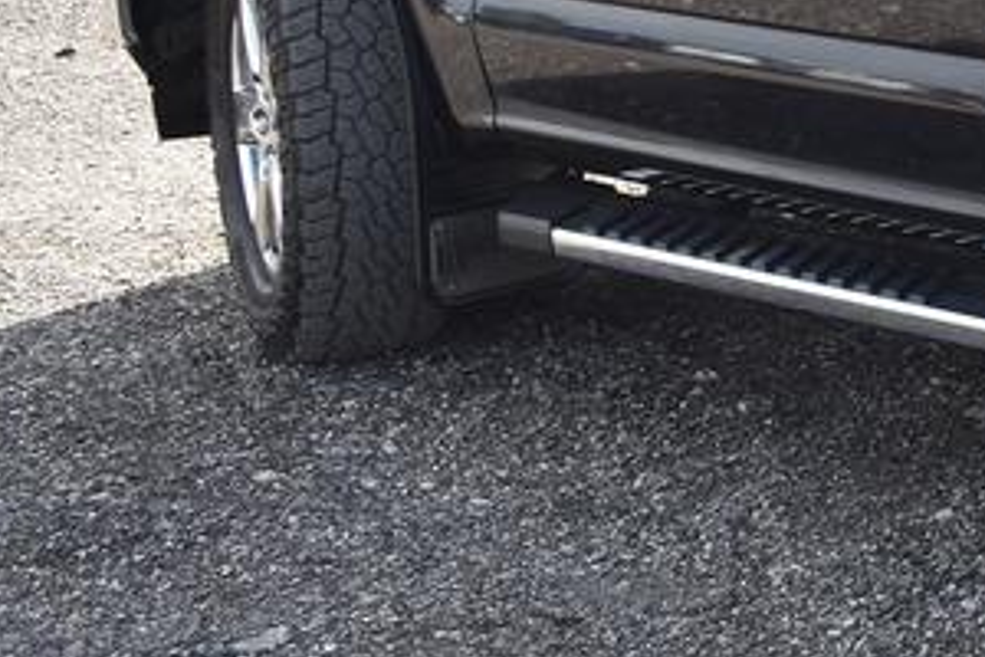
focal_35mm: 128
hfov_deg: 13.6
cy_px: -200
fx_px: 3502
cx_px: 1980
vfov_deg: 10.5
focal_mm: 20
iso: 200
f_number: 8
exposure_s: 1/250
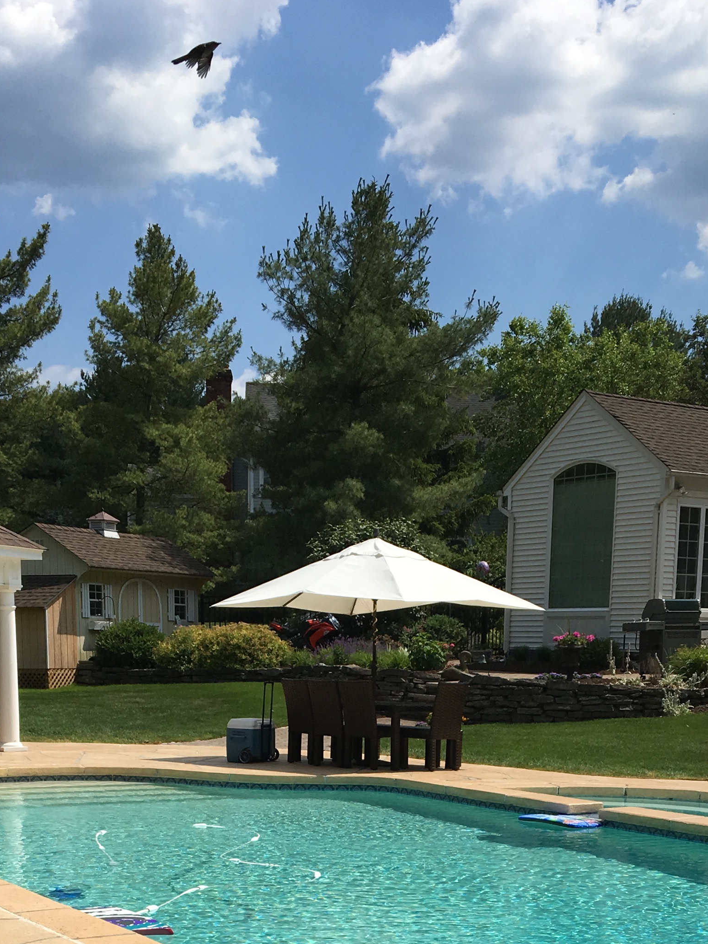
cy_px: 922
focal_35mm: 57
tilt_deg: -11.4
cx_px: 359
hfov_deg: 25.7
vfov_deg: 31.5
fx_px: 1554
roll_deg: -1.9
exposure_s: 1/2653
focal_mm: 4.15
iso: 25
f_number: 2.2
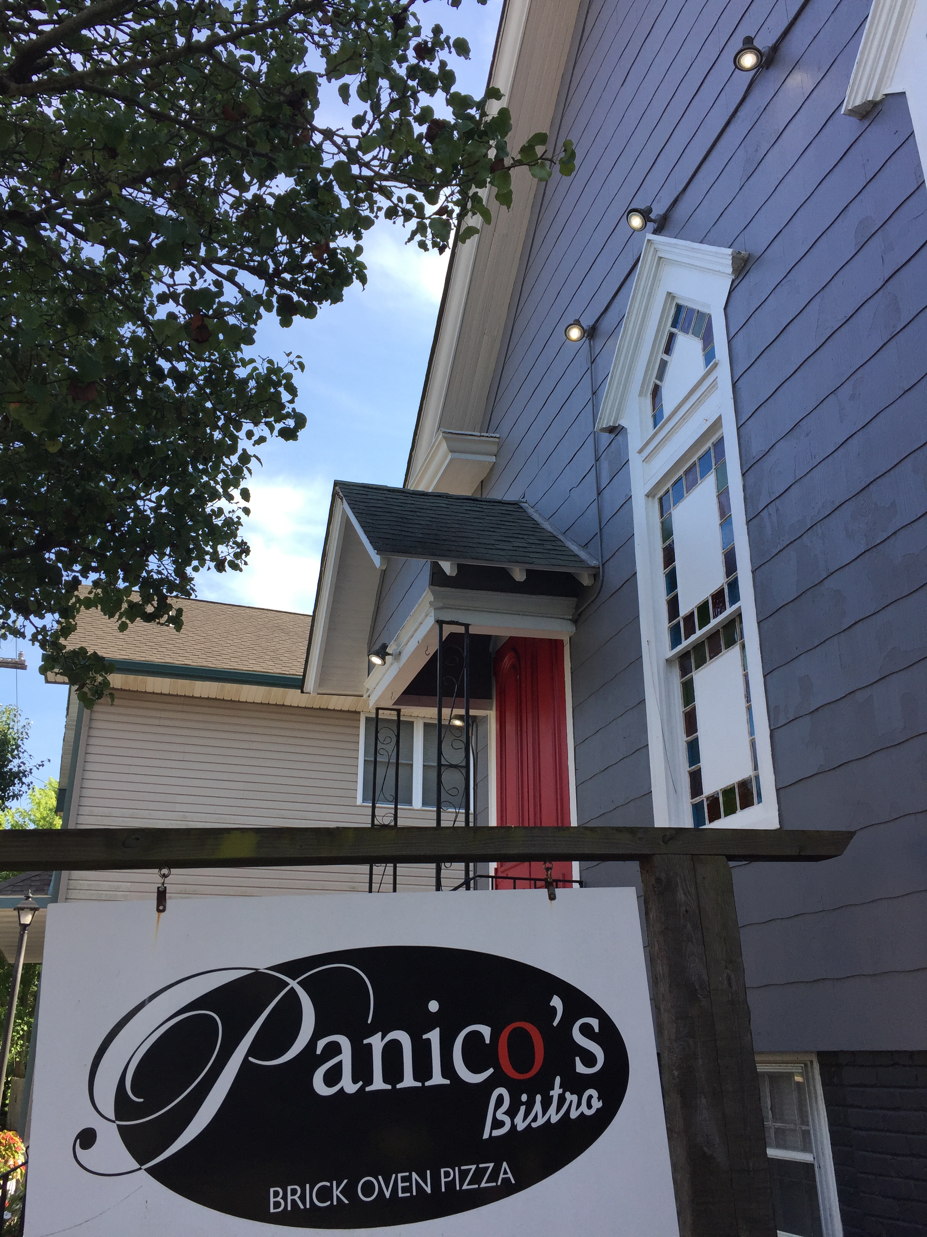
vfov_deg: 61.7
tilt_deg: +24.1
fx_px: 1035
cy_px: 618
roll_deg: +0.0
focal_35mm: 29
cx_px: 464
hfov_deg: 48.2
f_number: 2.2
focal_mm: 4.15
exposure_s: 1/746
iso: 32
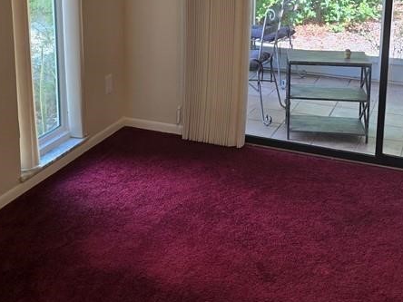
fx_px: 617
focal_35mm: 53
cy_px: 22
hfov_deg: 36.2
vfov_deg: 26.5
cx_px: 205
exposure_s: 1/120
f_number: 1.7
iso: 40
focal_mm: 6.3
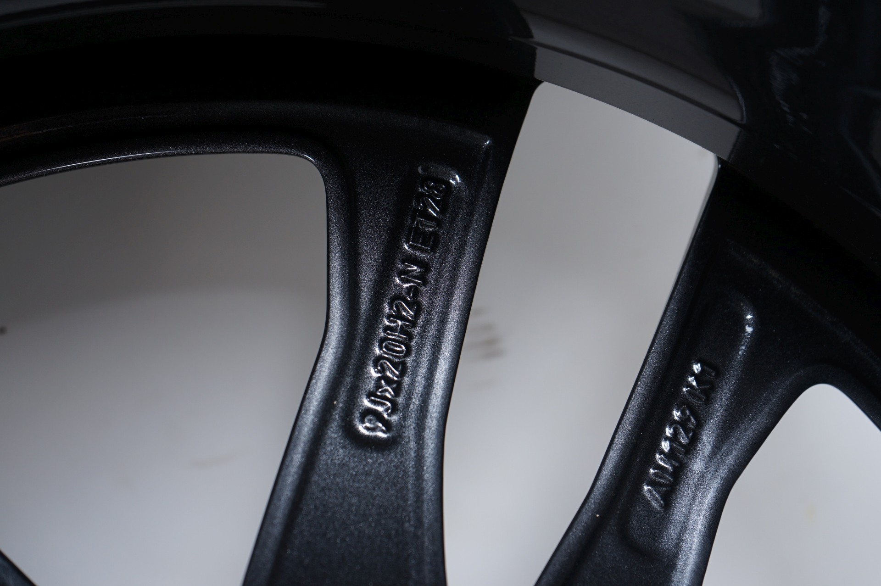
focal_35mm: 53
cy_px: 293
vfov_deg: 25.5
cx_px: 440
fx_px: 1296
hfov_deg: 37.5
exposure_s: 1/125
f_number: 5.6
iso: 250
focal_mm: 53
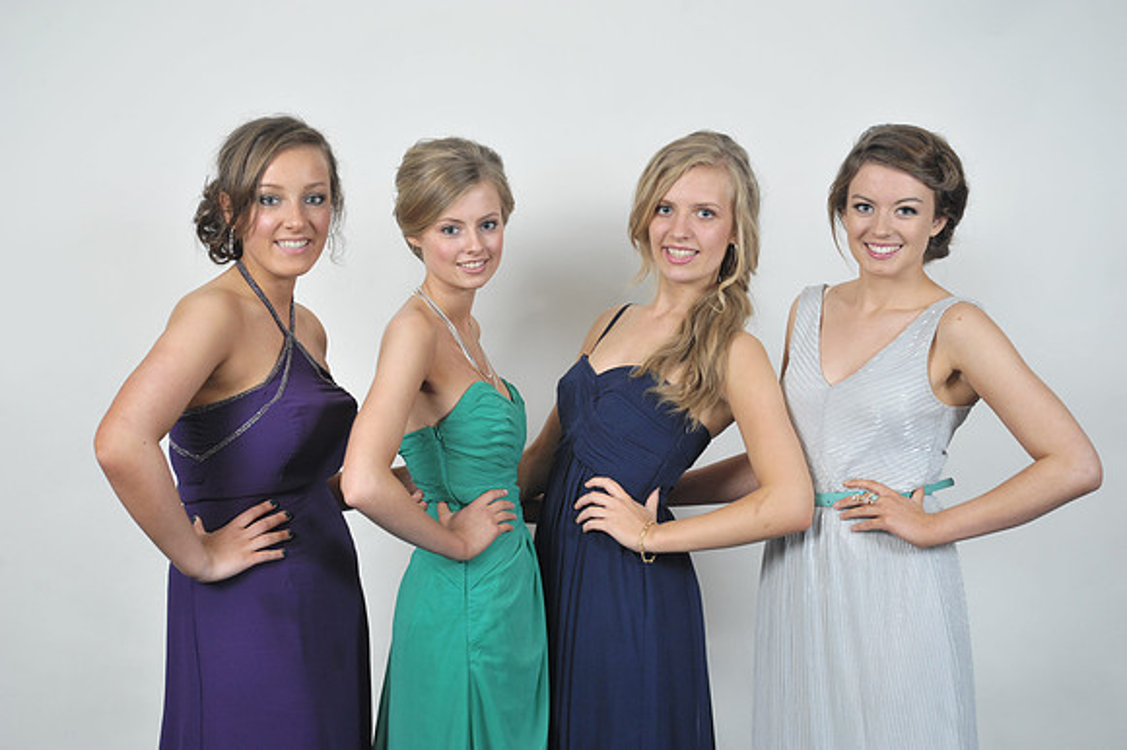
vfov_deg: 21.9
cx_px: 564
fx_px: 1940
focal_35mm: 62
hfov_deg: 32.4
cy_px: 375
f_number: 7.1
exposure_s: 1/160
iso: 1000
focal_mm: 62
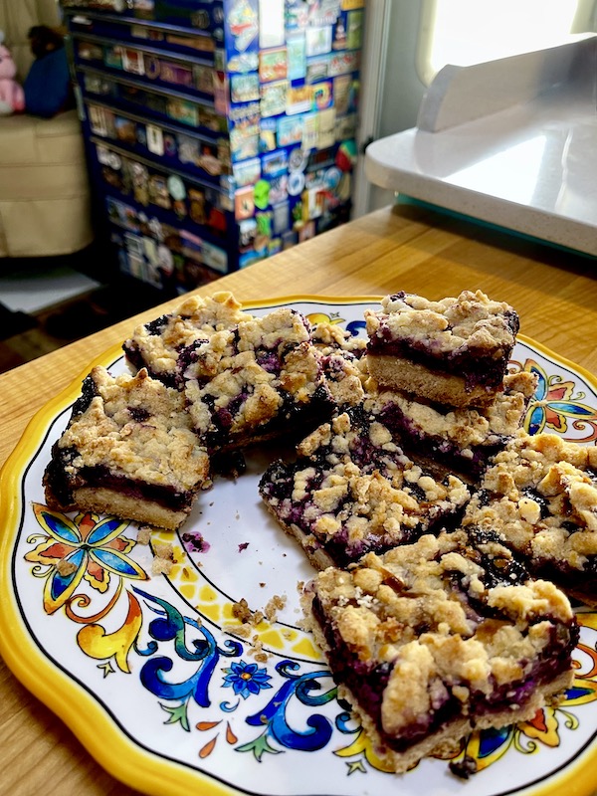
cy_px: 398
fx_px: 598
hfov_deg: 53.1
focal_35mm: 26
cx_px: 298
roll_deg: -1.5
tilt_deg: -38.7
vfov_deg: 67.3
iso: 125
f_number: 1.6
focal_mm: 5.1
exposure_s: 1/60
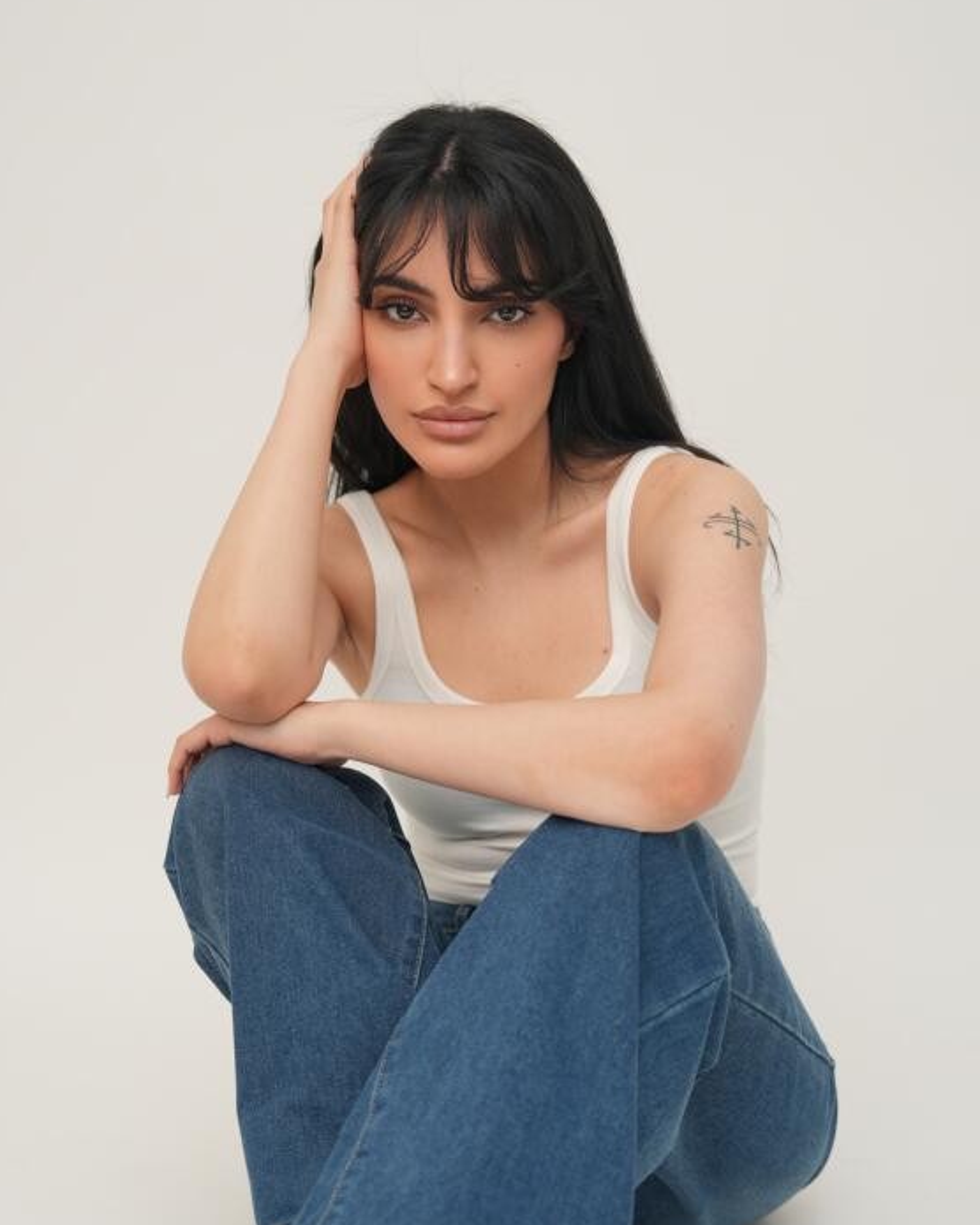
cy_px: 786
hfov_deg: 25.0
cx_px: 441
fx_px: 2212
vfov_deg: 30.8
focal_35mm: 61
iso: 100
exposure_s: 1/125
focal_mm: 43
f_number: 2.8
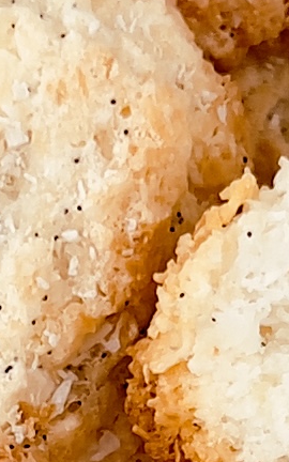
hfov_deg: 10.4
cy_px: 571
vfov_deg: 16.0
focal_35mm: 125
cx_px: 262
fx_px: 1575
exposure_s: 1/621
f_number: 1.5
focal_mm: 5.7
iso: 50
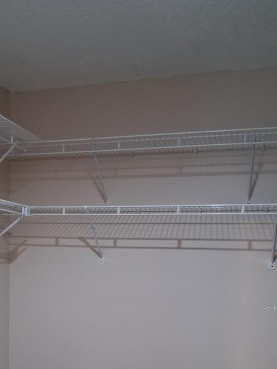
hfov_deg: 31.5
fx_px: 480
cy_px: 308
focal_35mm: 45
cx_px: 61
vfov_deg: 39.9
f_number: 1.8
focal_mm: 3.98
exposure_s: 1/30
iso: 500
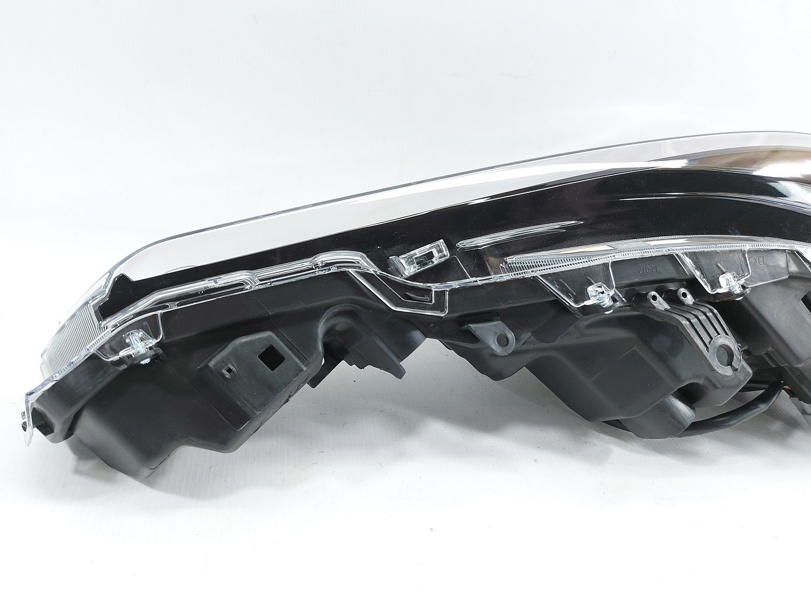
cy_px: 304
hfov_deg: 71.6
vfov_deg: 56.8
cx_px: 406
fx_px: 562
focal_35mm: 24
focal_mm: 5.23
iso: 80
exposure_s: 1/50
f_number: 1.8
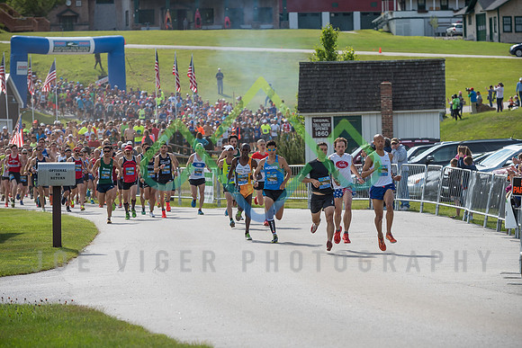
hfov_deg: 10.0
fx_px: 2978
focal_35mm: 205
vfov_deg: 6.7
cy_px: 182
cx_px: 340
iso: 200
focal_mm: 150
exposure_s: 1/1600
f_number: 5.6
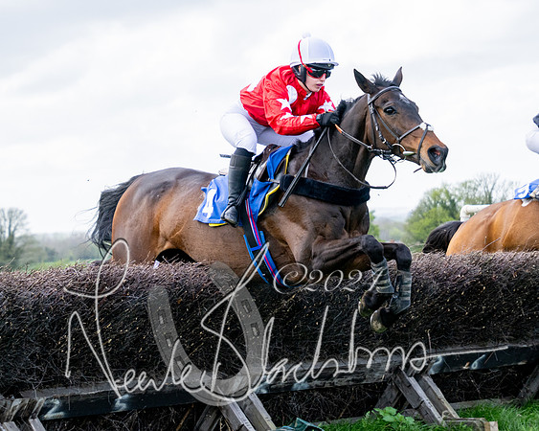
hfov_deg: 15.9
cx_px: 141
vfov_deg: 12.8
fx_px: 1925
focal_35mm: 121
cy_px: 173
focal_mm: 70
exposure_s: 1/1600
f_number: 4
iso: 400
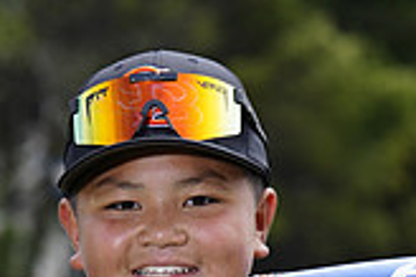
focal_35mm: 495
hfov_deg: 4.2
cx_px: 107
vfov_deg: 2.8
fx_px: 5714
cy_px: 471
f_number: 6.3
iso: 100
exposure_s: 1/250
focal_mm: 140
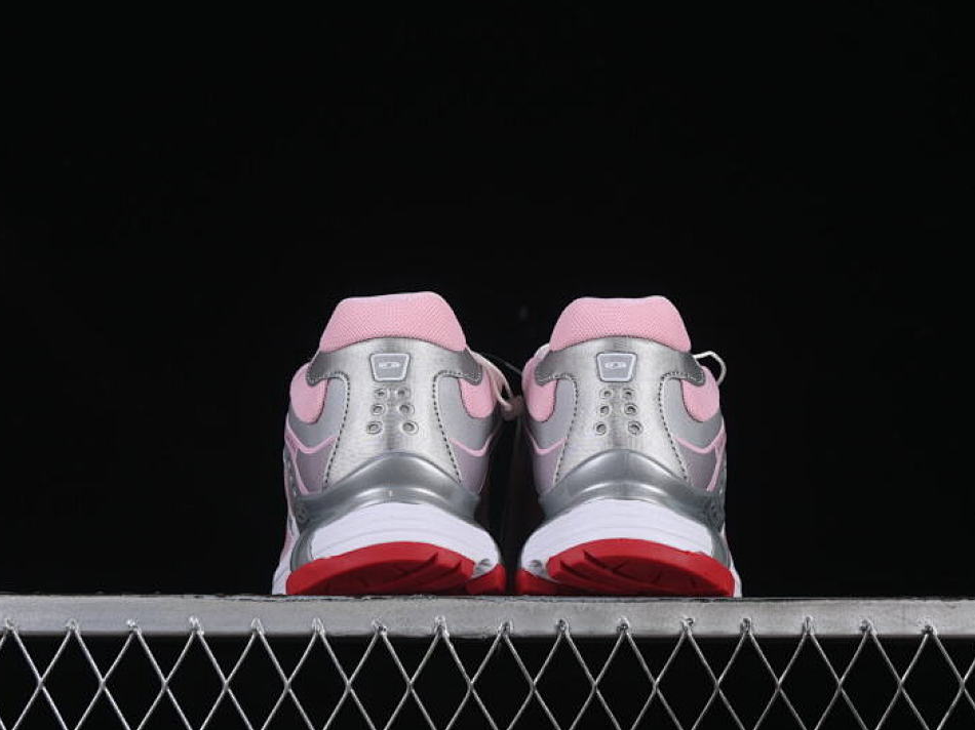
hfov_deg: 23.8
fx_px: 2309
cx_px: 494
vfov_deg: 18.0
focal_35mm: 82
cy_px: 364
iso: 160
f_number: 8
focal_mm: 50
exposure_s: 1/80
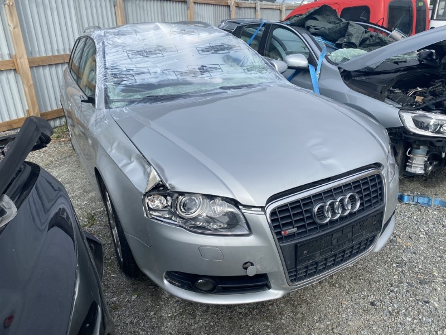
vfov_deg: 53.1
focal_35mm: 26
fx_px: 335
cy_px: 168
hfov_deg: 67.3
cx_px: 223
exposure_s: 1/2817
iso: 32
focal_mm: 4.25
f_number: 1.8
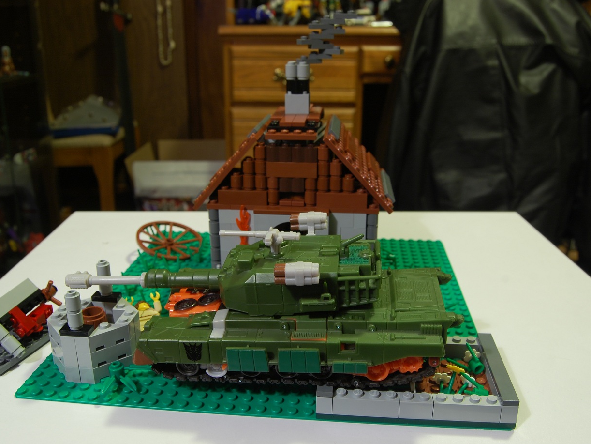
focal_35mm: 33
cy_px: 225
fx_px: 564
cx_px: 294
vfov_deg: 43.0
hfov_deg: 55.3
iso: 200
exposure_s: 2
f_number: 8
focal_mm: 20
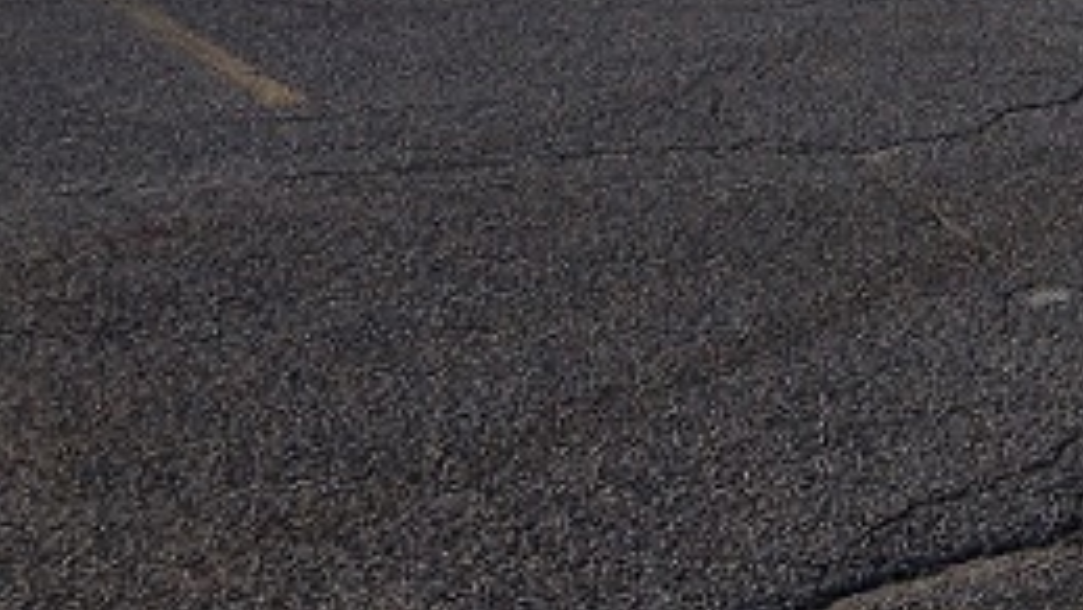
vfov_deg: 11.0
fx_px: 3103
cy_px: -173
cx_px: 1298
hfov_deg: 18.7
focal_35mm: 108
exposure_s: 1/1381
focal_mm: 4.28
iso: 50
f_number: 2.4
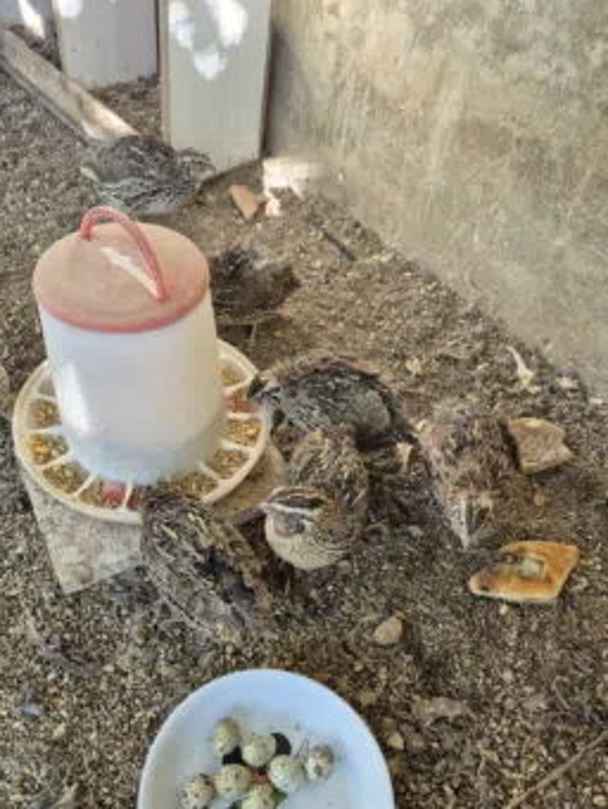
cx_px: 266
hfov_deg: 51.3
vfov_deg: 65.1
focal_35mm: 27
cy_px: 451
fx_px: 632
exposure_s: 1/180
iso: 200
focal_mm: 5.4
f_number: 1.8
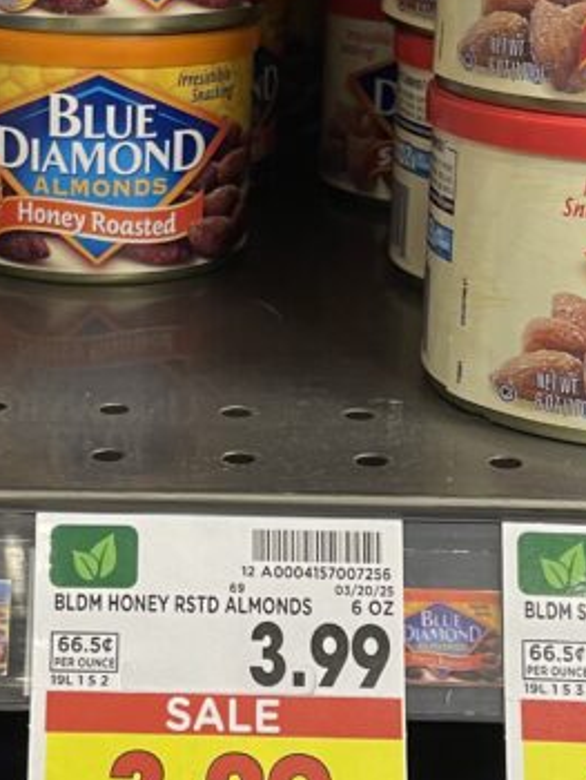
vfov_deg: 25.5
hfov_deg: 19.3
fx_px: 1713
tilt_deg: -16.5
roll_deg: -0.4
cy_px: 261
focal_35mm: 76
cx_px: 154
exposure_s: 1/60
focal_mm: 4.2
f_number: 1.6
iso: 160
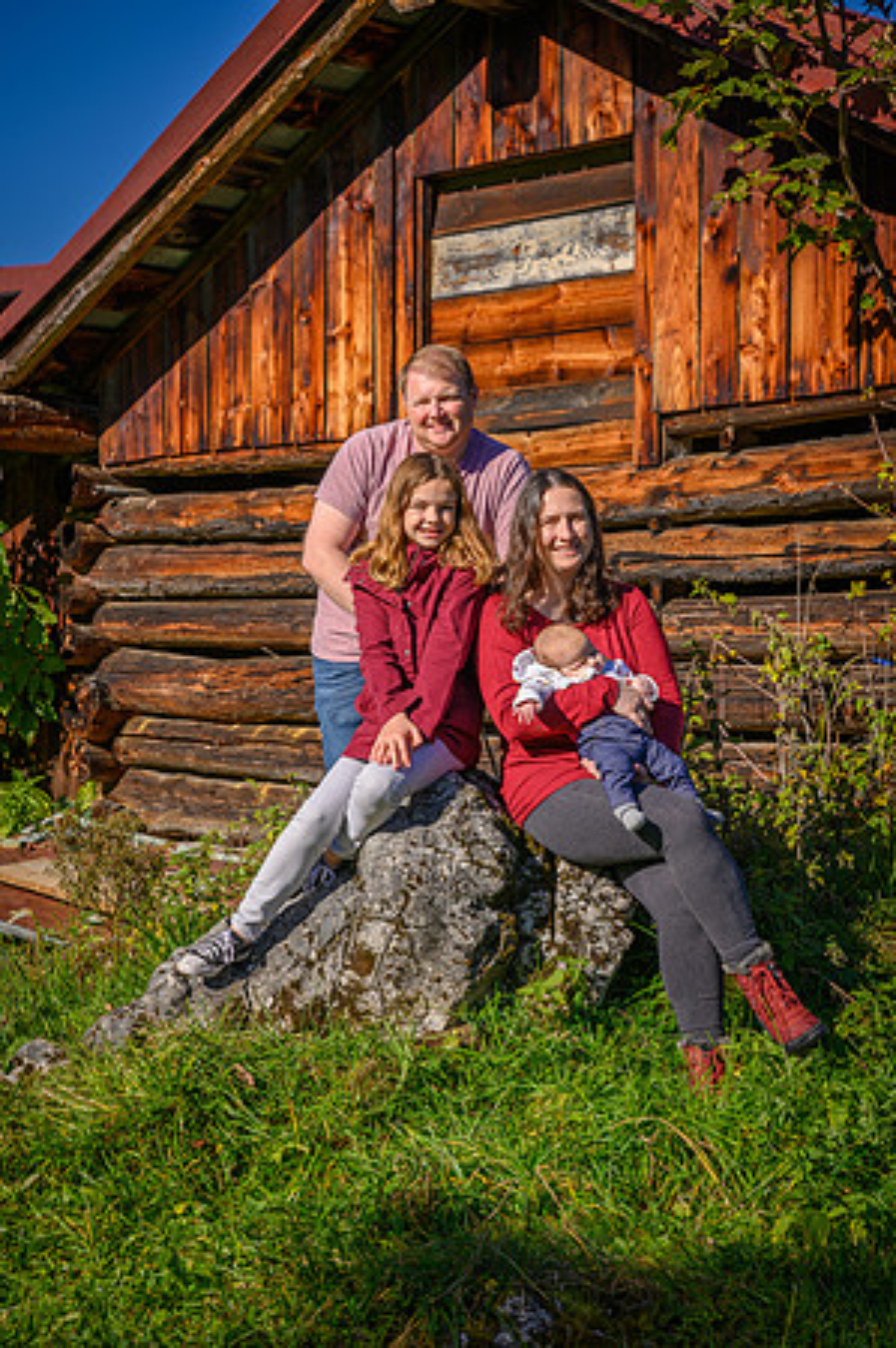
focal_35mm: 68
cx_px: 448
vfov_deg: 29.7
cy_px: 674
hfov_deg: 20.0
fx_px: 2544
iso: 100
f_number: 6.3
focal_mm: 68
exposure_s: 1/500
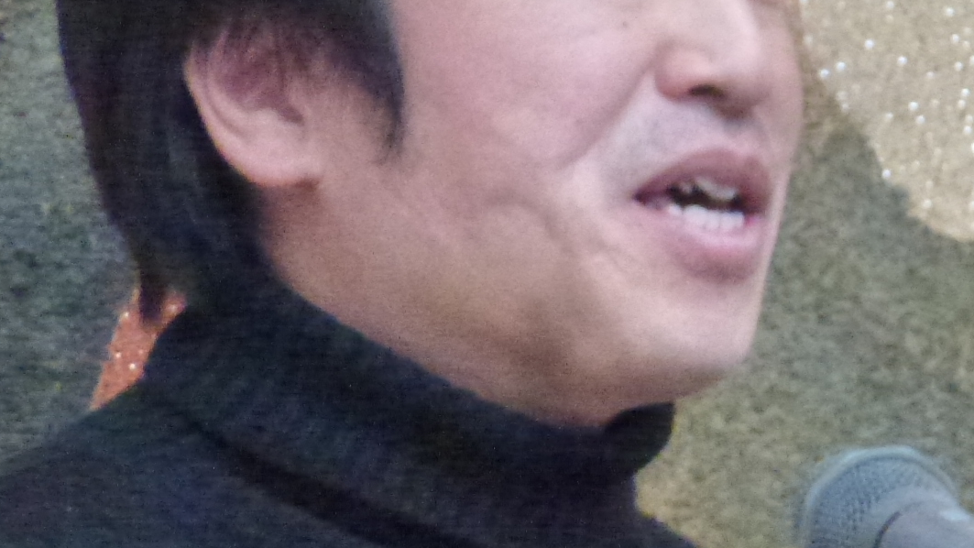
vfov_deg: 1.3
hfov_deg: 2.3
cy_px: 219
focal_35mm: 931
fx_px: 24045
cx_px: 741
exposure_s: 1/50
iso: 1600
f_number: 5.9
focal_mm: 63.6
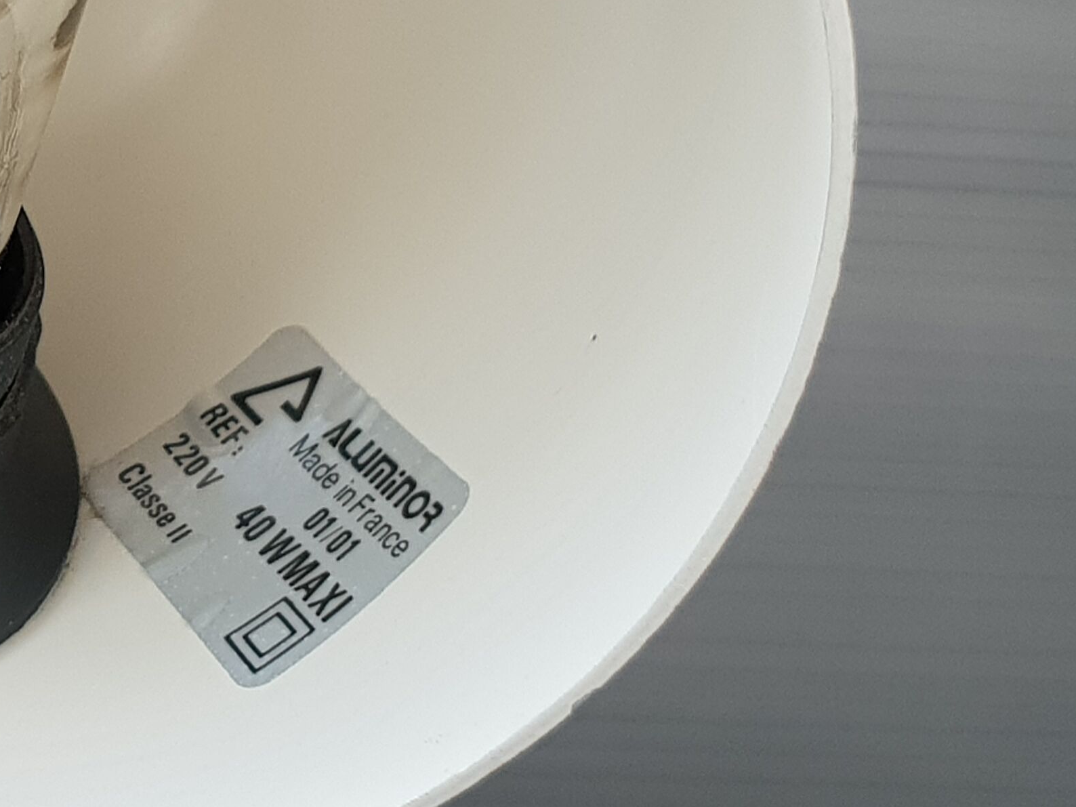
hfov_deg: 26.5
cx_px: -172
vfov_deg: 21.9
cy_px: 131
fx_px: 2052
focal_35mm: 66
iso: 100
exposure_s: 1/100
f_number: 1.5
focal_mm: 4.3
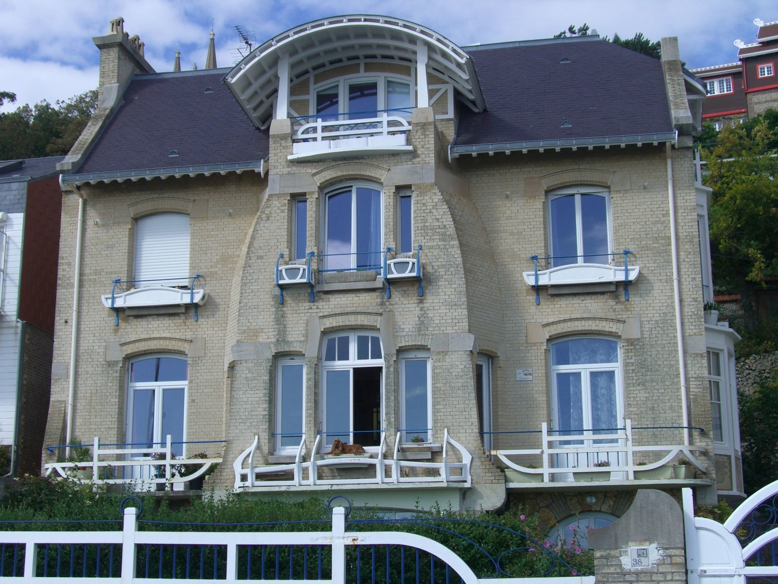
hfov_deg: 34.9
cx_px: 389
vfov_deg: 26.6
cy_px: 292
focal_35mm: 55
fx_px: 1236
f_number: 6.8
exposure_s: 1/160
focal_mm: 11.5
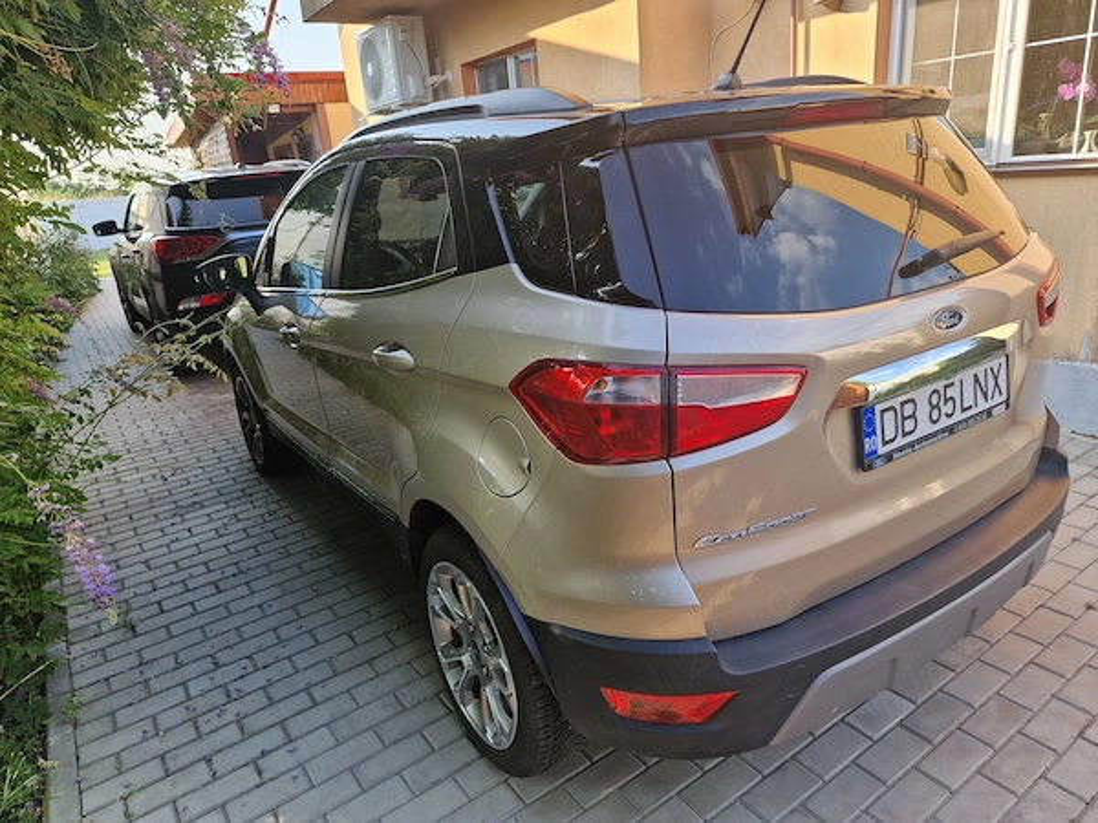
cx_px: 549
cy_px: 412
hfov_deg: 73.9
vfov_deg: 58.9
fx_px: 730
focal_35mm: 23
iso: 50
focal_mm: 6.4
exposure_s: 1/180
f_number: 1.8
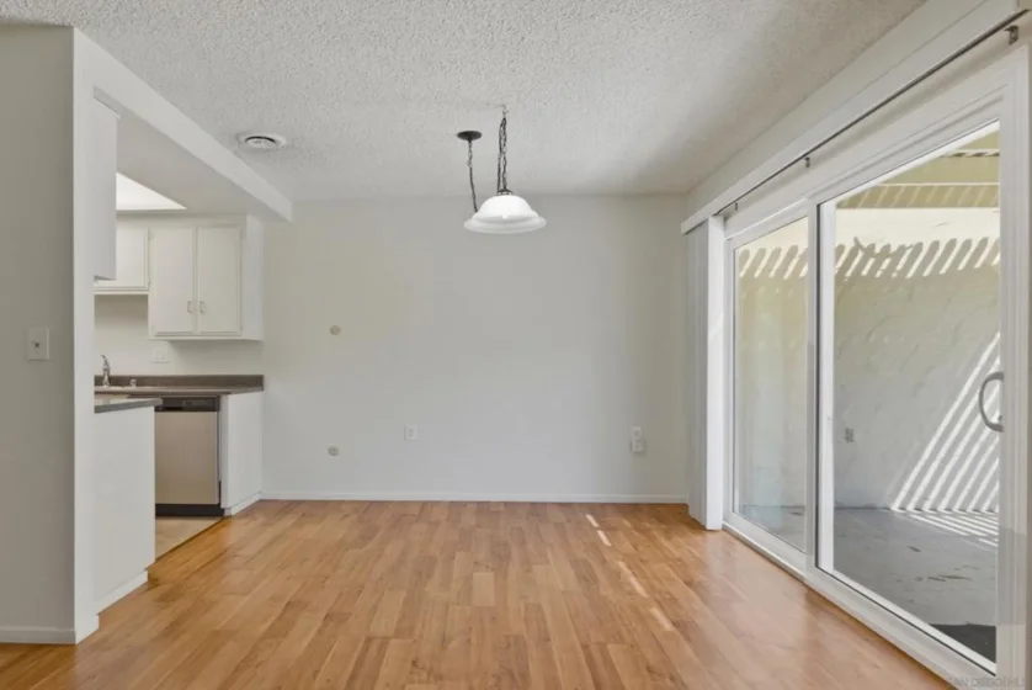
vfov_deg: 81.3
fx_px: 402
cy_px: 345
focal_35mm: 14
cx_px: 516
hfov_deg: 104.2
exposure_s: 1/25
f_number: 8
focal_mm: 14
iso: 200
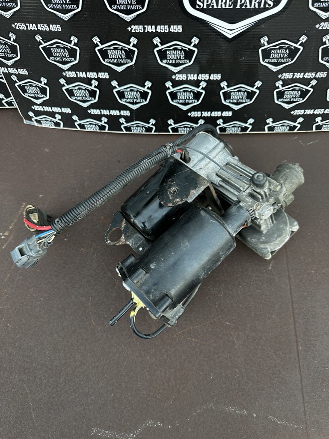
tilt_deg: -72.8
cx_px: 164
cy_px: 220
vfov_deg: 71.6
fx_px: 304
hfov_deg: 56.9
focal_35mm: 24
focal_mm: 6.86
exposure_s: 1/69
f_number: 1.78
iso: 250
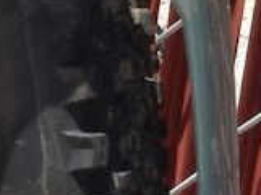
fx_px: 1580
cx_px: -271
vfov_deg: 7.0
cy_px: 253
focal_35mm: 210
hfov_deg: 8.9
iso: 25
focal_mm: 3.3
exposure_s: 1/557
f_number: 2.4
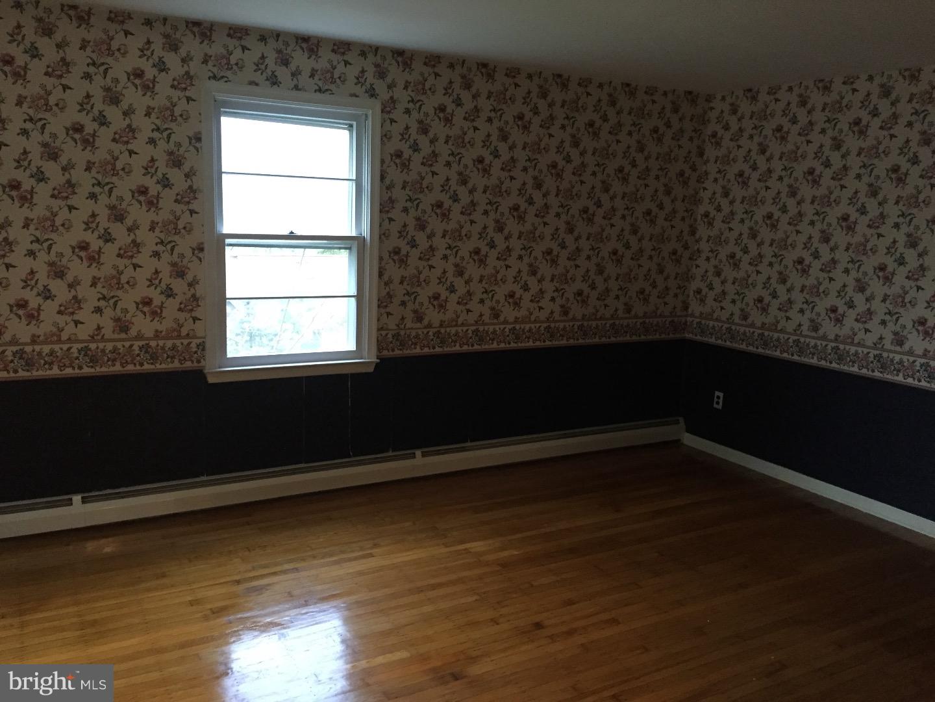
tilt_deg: -10.0
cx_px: 468
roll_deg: -2.6
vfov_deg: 48.2
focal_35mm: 29
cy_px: 351
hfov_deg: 61.7
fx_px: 783
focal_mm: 4.15
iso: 250
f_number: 2.2
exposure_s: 1/24
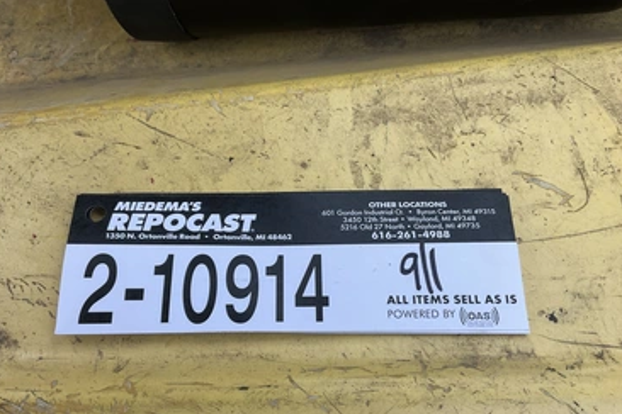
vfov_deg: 39.8
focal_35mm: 33
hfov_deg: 57.2
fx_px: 570
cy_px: 253
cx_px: 304
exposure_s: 1/122
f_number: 1.8
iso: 20
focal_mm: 3
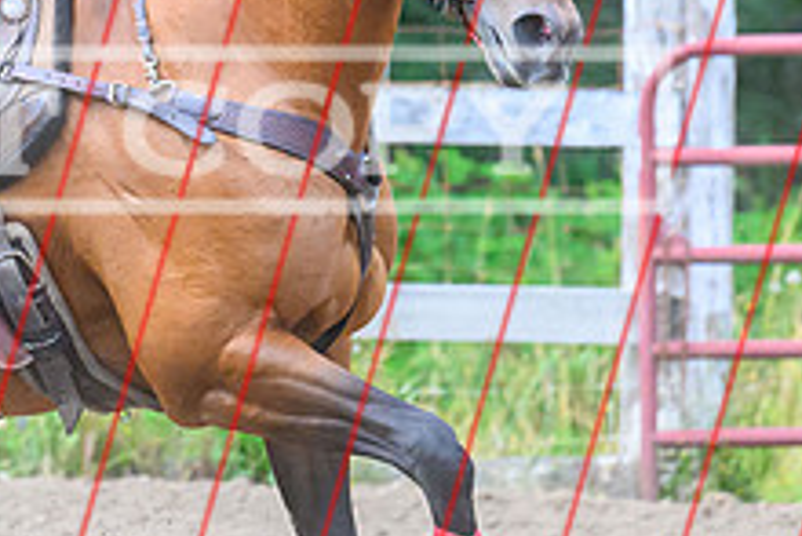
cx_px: -229
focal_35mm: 700
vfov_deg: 2.0
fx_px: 15604
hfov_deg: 2.9
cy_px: 217
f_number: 4.5
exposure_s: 1/1600
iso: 2800
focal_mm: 170
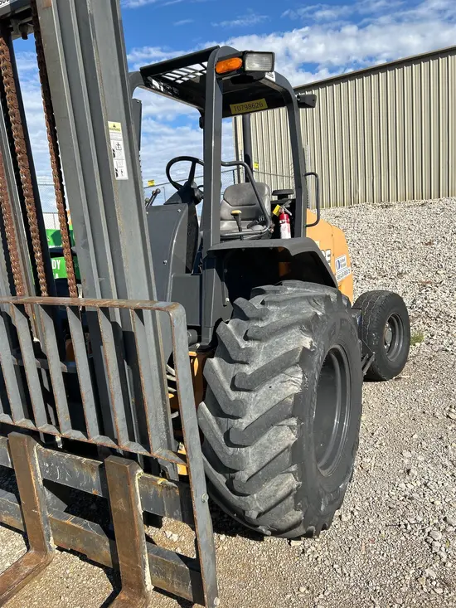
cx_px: 228
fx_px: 457
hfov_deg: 53.1
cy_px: 304
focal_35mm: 26
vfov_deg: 67.3
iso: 50
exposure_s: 1/3571
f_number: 1.5
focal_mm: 5.7
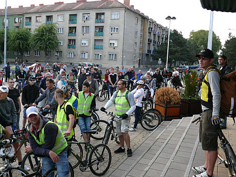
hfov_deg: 52.6
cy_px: 88
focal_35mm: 35
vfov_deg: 40.7
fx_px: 239
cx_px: 118
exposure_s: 1/100
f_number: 2.8
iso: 100
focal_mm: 7.4
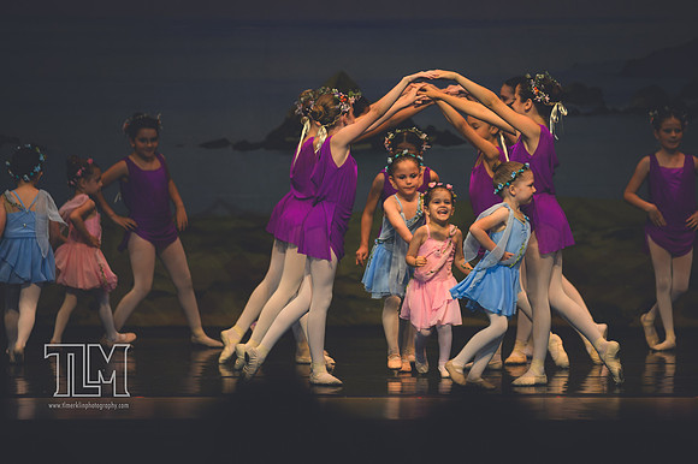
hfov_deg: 6.9
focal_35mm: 300
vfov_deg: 4.6
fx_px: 5813
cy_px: 232
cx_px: 349
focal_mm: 200
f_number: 2.8
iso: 400
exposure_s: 1/500
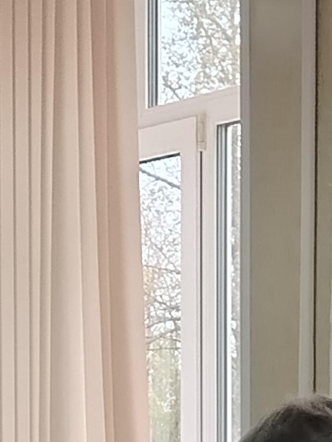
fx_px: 2786
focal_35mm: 218
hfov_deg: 6.8
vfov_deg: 8.7
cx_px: 248
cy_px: 770
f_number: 1.75
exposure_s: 1/33.3
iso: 344
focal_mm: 5.25
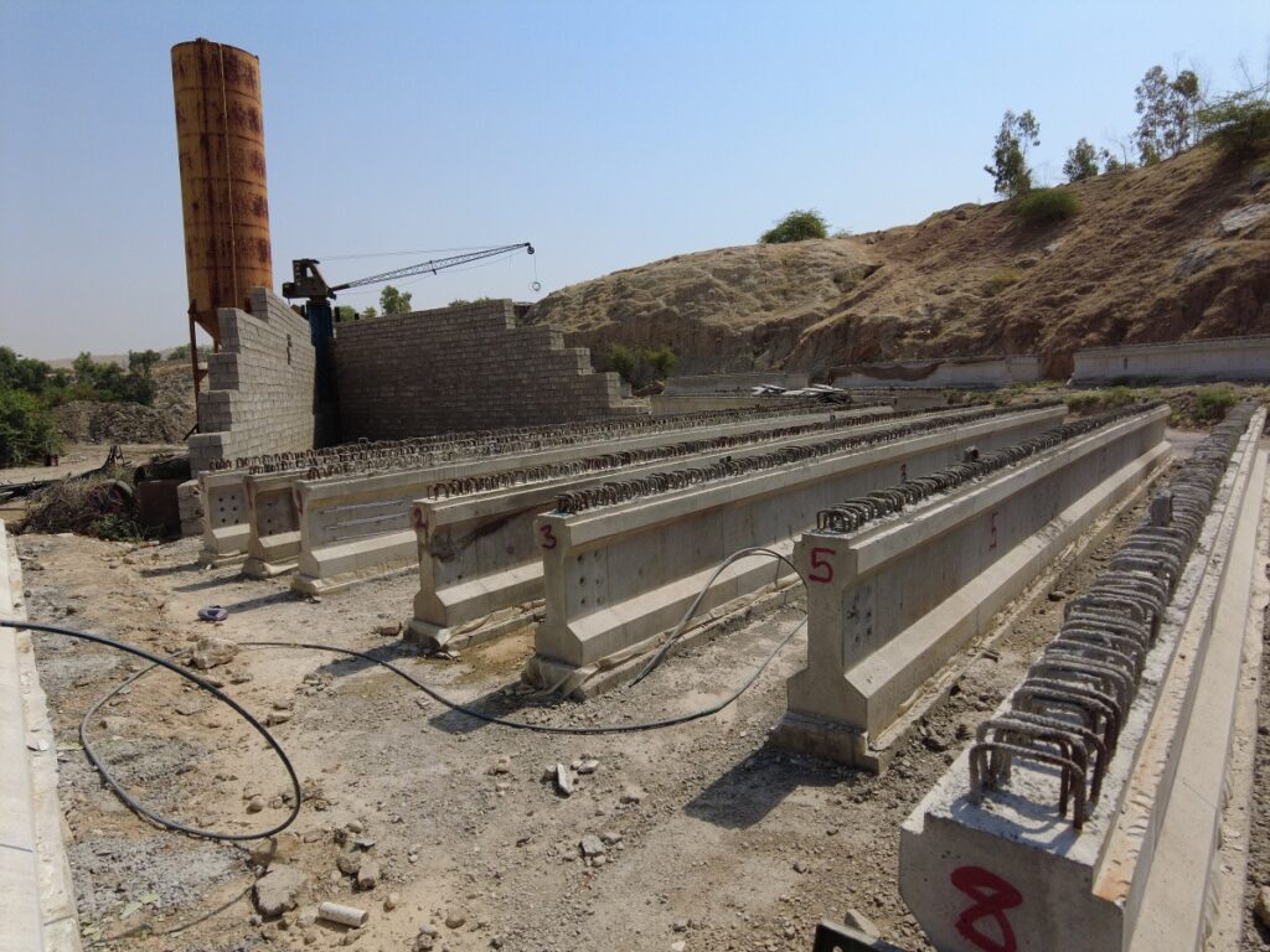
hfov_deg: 81.7
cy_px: 476
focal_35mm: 20
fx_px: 734
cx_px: 635
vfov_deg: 66.0
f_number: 1.8
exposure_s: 1/2000
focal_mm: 4.4
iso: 100
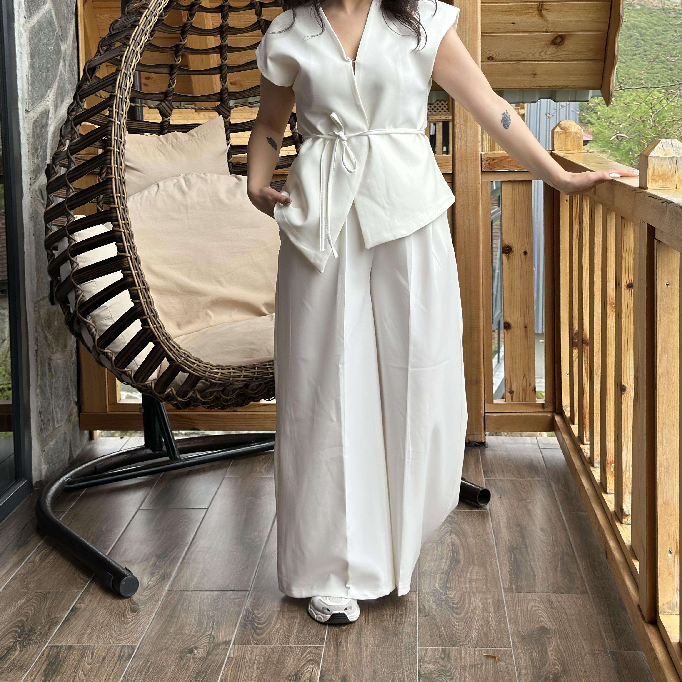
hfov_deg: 30.0
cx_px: 342
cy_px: 248
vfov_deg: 29.9
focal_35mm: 57
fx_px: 1271
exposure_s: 1/779
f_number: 1.78
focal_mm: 6.86
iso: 80
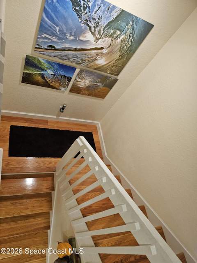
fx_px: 175
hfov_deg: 58.9
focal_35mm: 23
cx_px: 98
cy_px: 132
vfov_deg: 73.9
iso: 500
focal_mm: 6.3
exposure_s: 1/120
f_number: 1.7
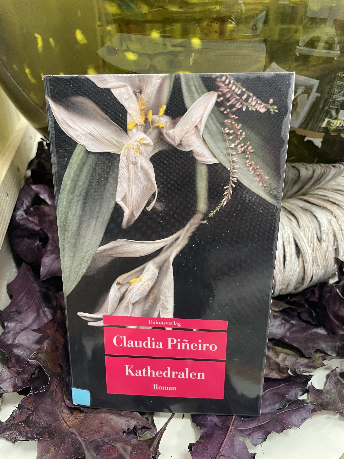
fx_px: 345
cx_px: 172
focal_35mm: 26
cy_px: 230
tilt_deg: -28.2
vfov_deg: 67.3
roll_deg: +1.2
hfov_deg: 53.1
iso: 250
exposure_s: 1/60
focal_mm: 4.2
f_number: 1.6
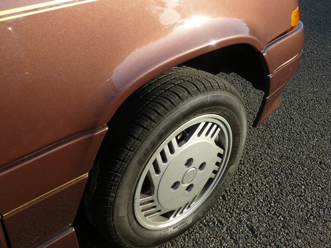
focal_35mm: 36
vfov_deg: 39.7
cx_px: 166
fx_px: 344
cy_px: 124
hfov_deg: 51.4
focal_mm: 6
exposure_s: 1/250
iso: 100
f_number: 4.5
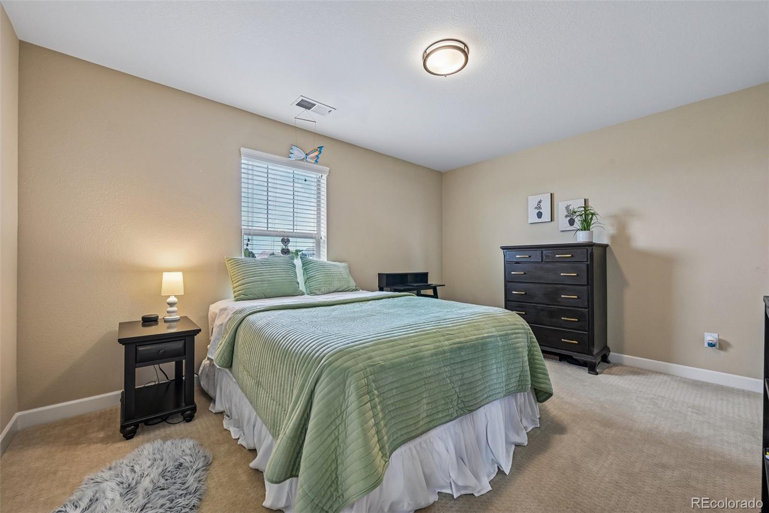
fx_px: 299
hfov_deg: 104.3
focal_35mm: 14
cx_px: 384
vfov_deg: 81.2
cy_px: 256
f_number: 10
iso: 400
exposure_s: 1/15
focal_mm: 14
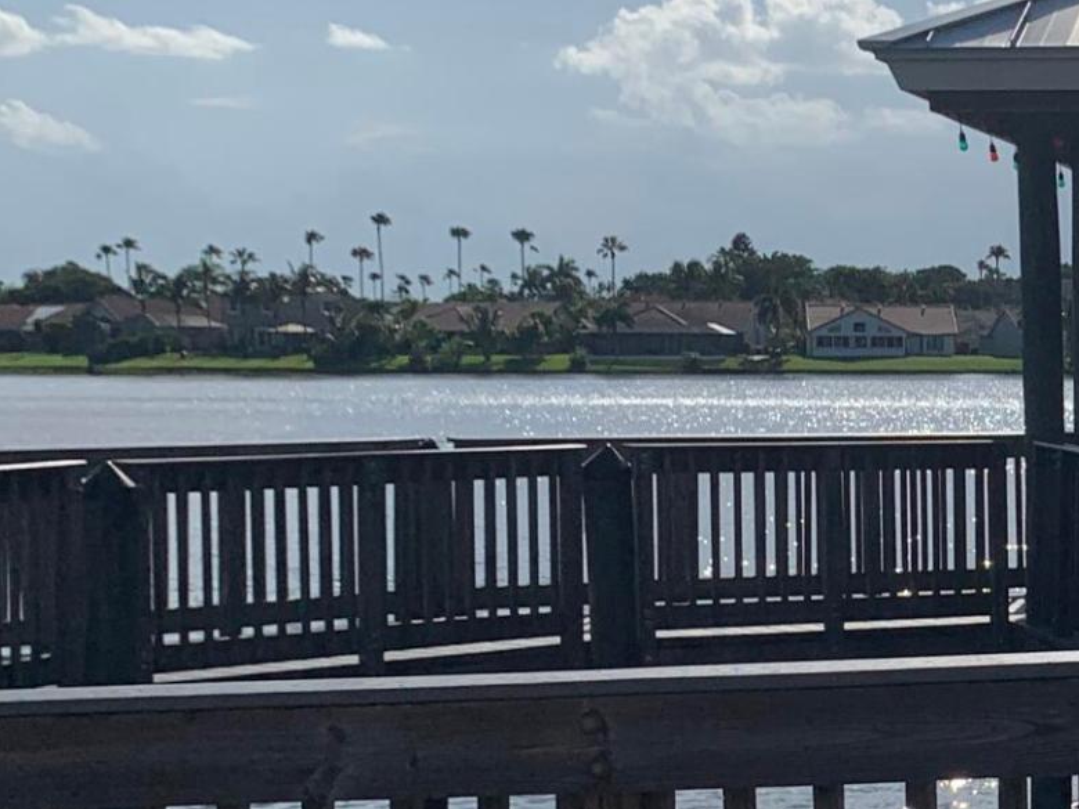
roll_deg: +0.4
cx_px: 1502
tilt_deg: -5.7
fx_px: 2992
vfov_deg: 15.4
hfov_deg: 18.6
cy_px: 519
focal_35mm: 96
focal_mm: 4.25
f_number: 1.8
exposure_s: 1/8000
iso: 25
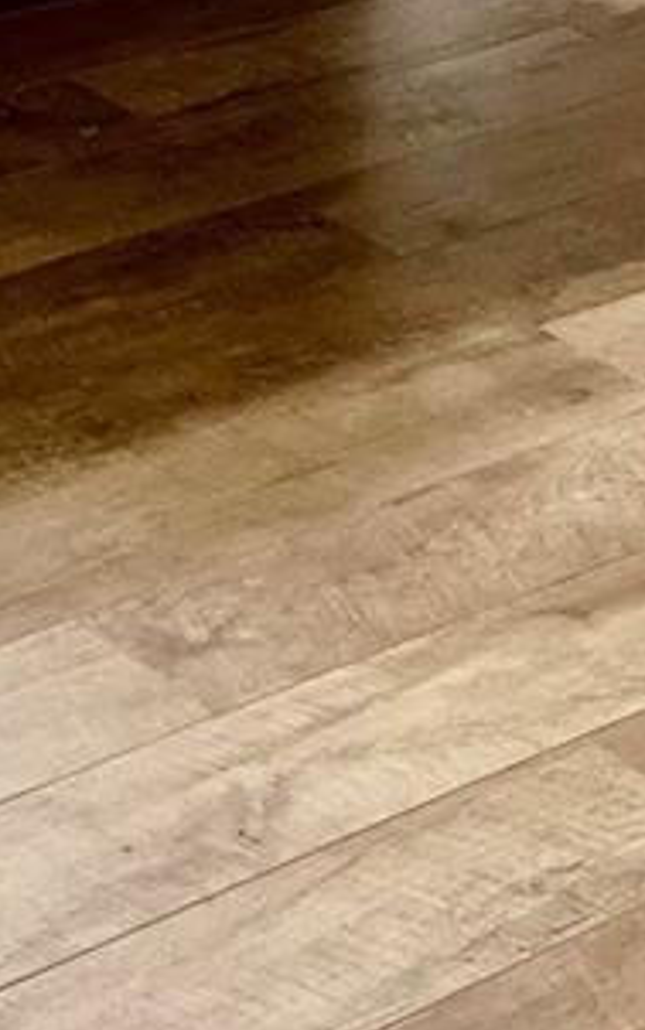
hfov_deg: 9.2
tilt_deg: -6.7
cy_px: -999
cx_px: -253
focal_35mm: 140
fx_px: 3934
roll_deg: +0.7
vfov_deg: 13.0
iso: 64
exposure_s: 1/60
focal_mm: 5.7
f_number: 1.5
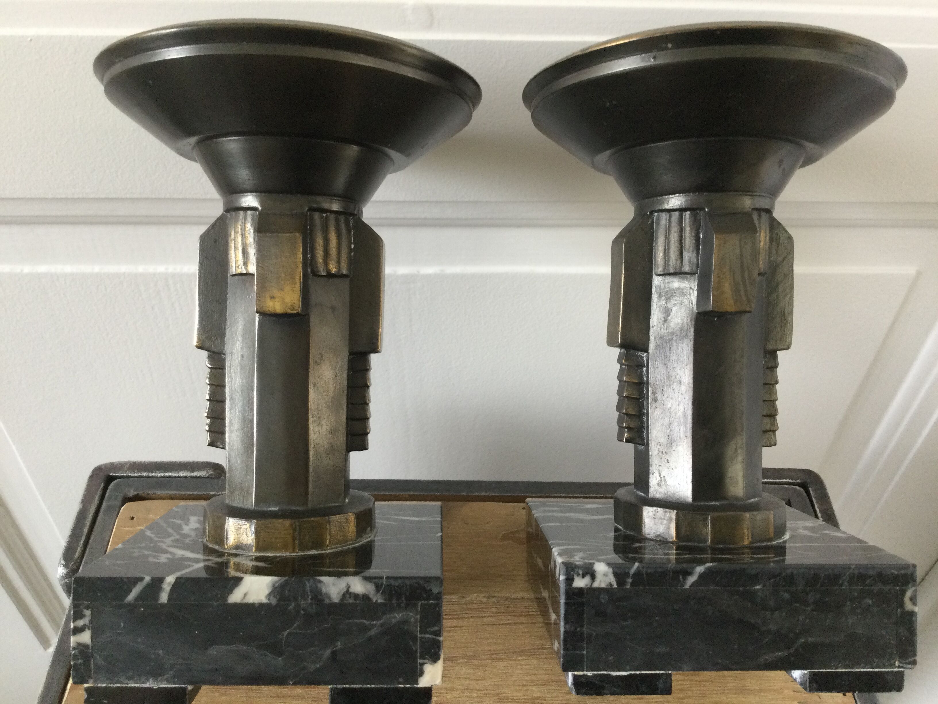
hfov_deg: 58.4
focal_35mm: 31
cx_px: 469
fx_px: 840
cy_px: 352
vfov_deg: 45.4
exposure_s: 1/33
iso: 125
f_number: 2.4
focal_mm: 3.3
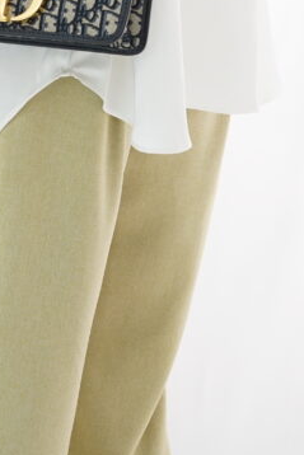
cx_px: -13
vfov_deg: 13.6
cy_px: -192
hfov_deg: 9.5
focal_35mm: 143
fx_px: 1809
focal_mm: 50
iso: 640
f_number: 6.3
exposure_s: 1/10
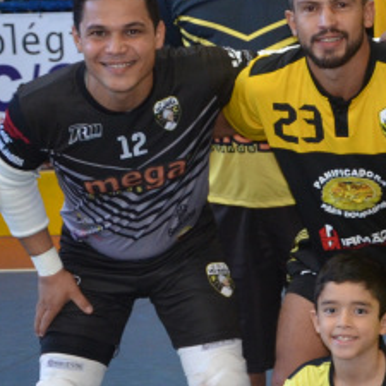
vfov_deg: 12.4
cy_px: 204
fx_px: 1779
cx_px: 551
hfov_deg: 11.9
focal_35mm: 141
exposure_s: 1/60
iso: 800
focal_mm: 26
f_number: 4
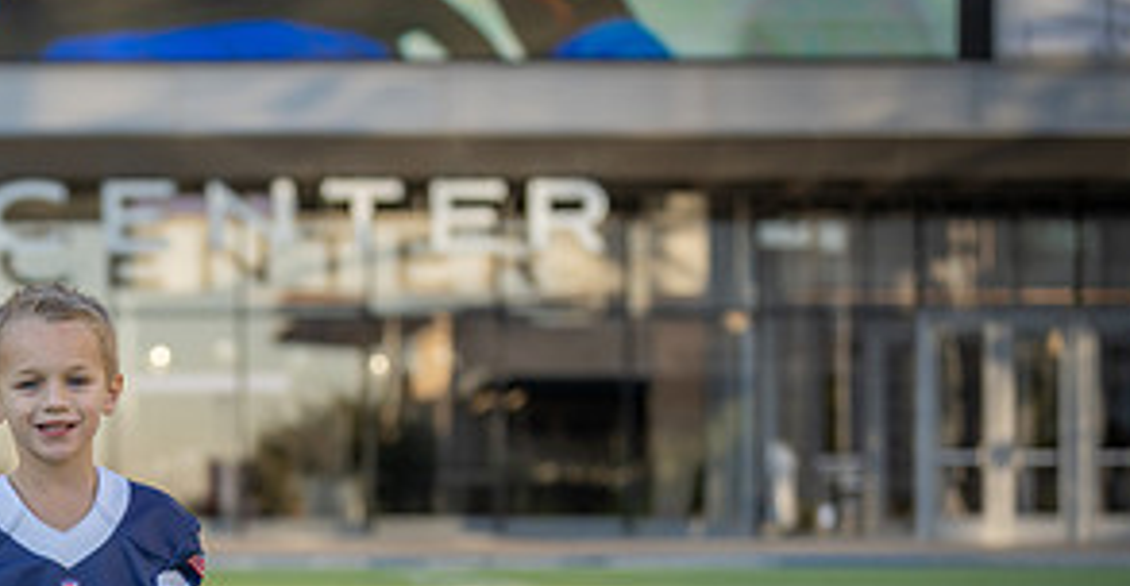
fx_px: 4354
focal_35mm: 148
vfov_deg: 7.7
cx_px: 54
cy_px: 580
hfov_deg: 14.6
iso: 100
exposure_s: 1/400
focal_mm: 70
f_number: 2.8
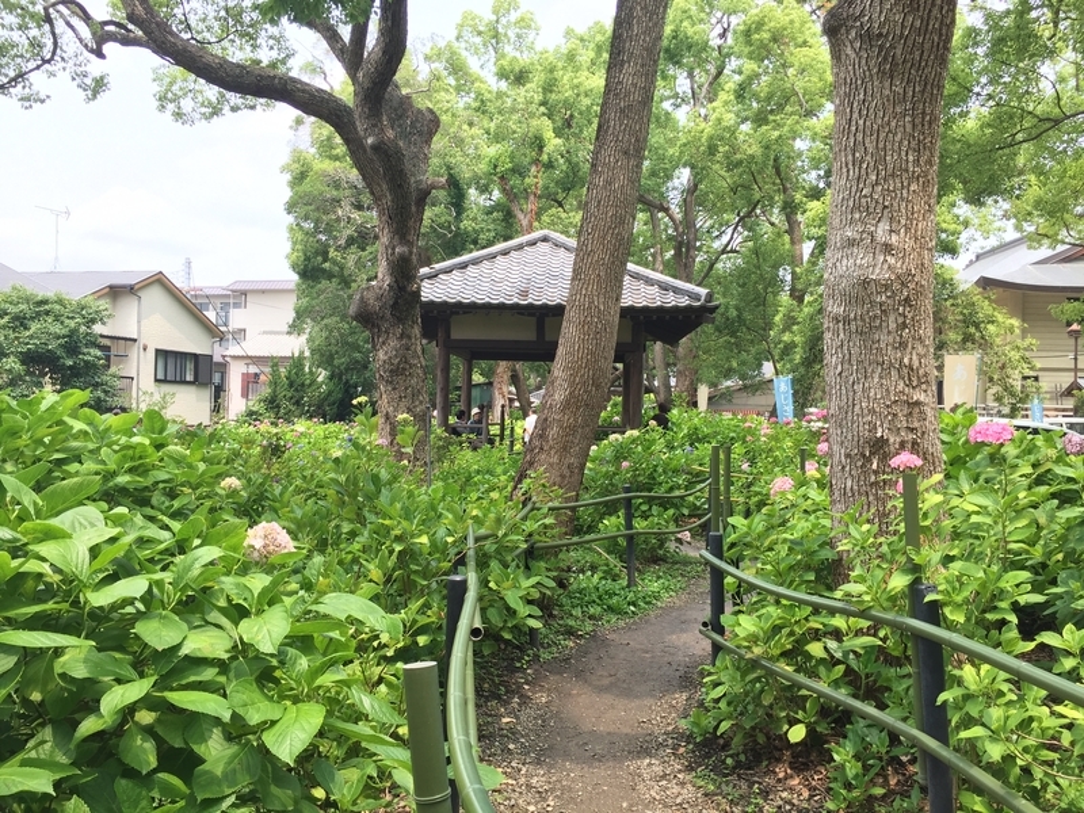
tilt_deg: +0.6
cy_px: 406
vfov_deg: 48.2
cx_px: 542
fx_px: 908
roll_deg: -1.6
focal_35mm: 29
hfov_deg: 61.7
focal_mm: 4.15
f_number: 2.2
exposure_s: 1/350
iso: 32
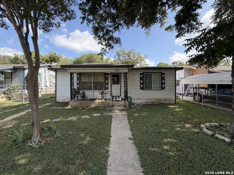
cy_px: 88
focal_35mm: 14
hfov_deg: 102.1
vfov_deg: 85.7
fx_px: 95
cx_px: 117
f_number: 2.2
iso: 40
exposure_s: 1/585
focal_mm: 2.22
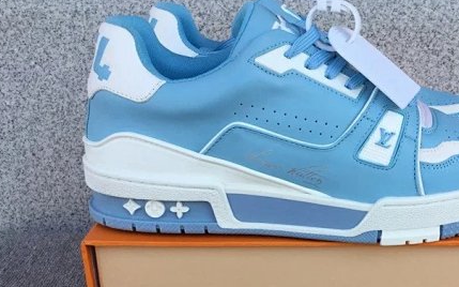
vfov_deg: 26.0
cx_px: 311
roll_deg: +0.1
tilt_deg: -21.9
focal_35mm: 49
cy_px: 211
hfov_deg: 40.5
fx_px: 613
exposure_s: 1/348
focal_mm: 3.3
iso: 25
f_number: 2.4
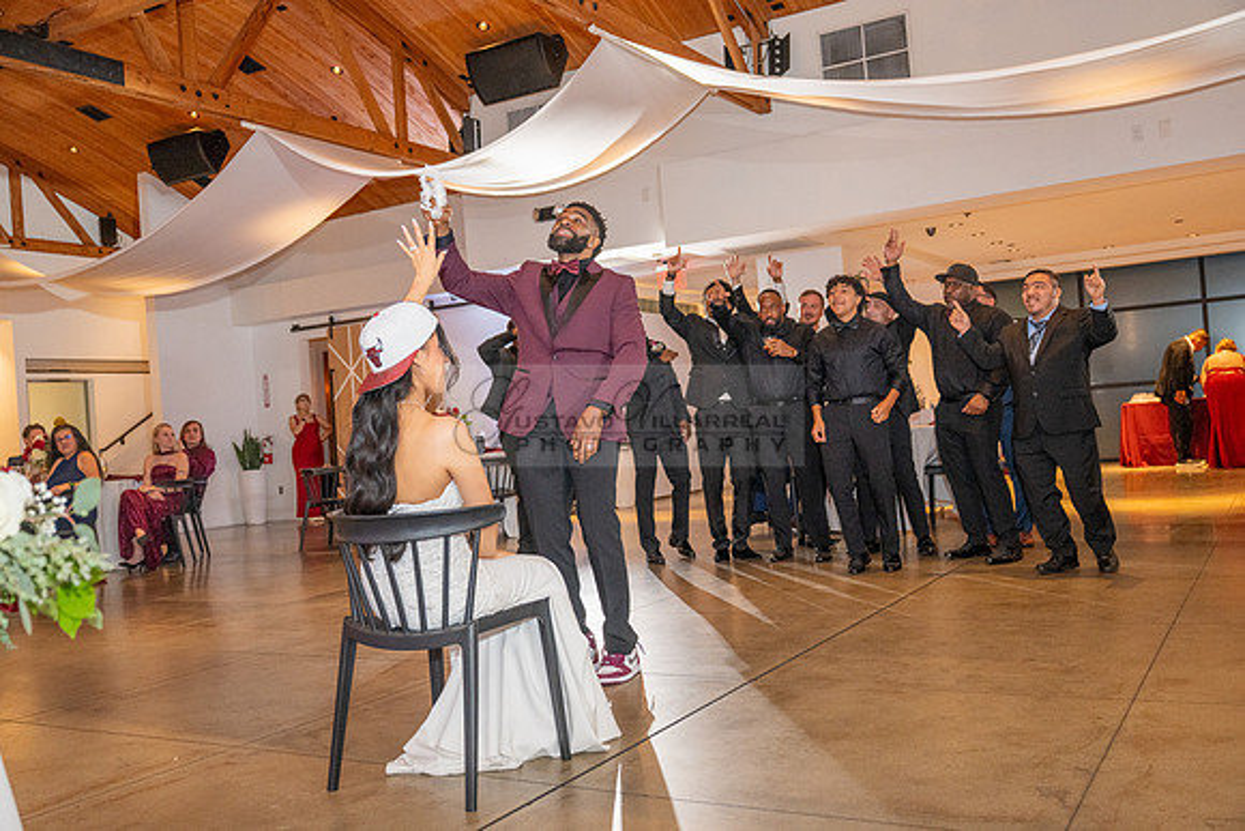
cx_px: 622
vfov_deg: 40.0
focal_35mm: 33
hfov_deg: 57.2
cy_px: 416
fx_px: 1141
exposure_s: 1/200
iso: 2000
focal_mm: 33
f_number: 3.5
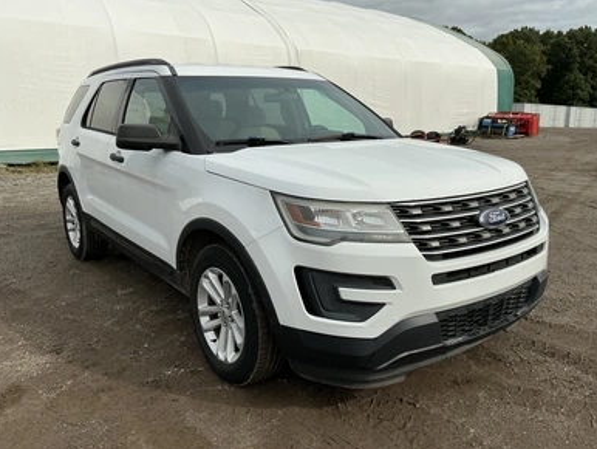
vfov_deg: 48.3
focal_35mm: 29
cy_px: 220
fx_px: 500
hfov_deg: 61.6
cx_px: 303
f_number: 1.8
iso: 25
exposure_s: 1/2427
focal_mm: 3
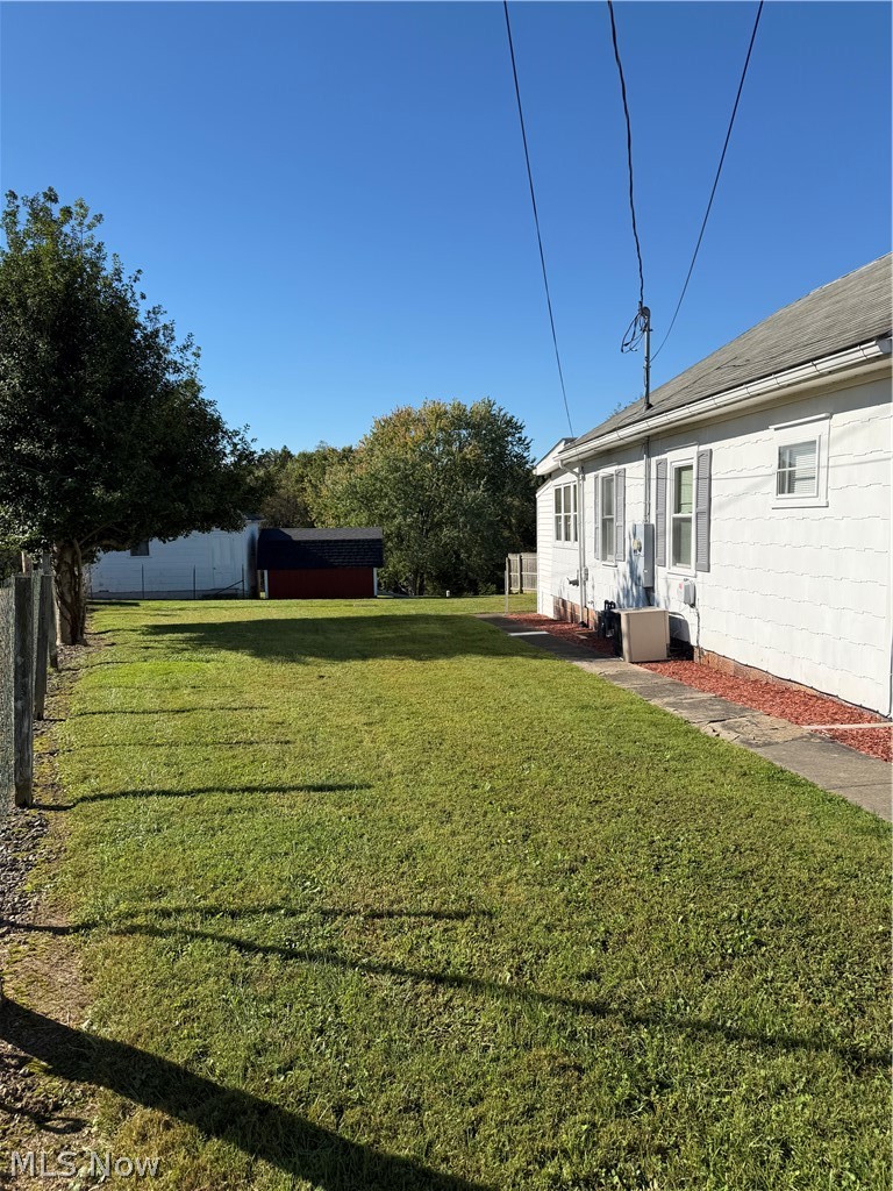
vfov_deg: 71.6
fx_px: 826
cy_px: 596
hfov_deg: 56.8
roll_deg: +0.5
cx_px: 446
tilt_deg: -5.8
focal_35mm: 24
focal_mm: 6.76
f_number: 1.78
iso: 80
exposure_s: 1/4405
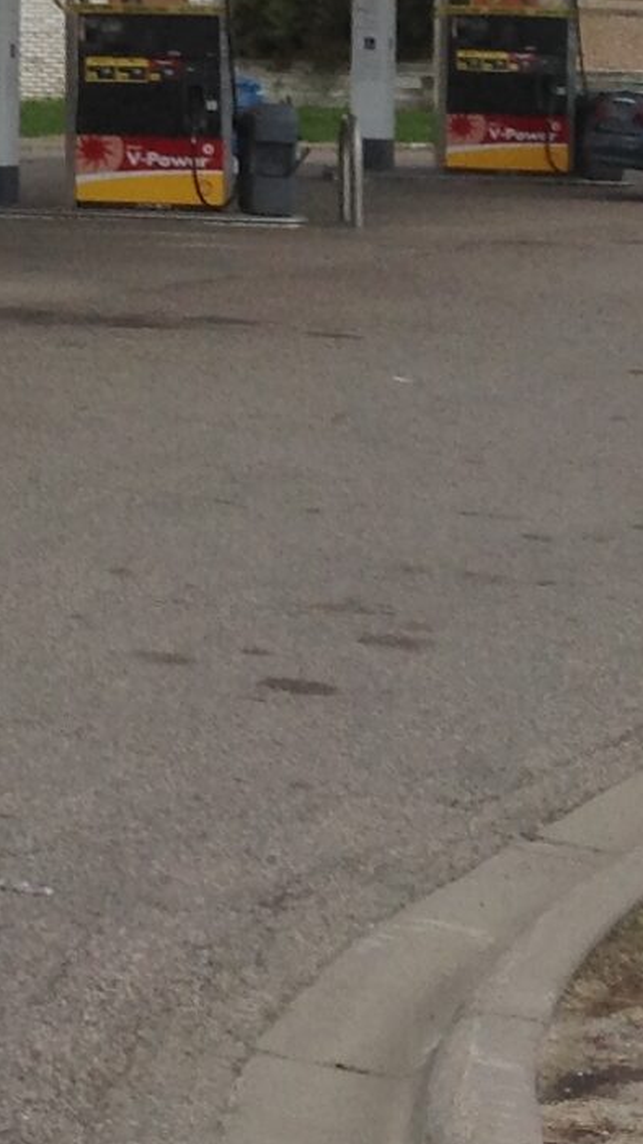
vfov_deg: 15.0
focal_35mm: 139
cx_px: -971
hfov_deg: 8.0
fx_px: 4216
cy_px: -180
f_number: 2.4
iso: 50
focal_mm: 4.28
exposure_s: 1/1779
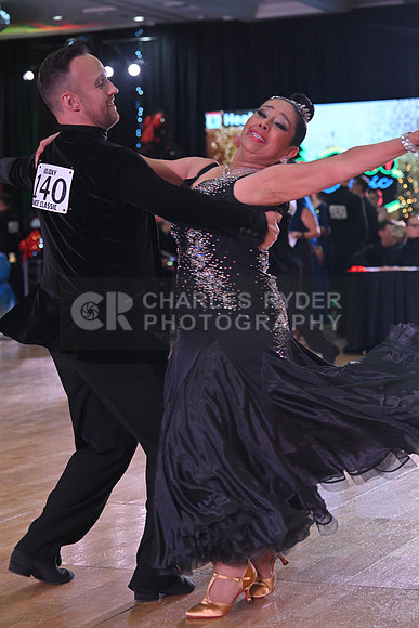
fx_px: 1500
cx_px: 210
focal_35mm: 86
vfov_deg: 23.6
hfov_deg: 15.9
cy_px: 314
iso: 2500
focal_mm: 86
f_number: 5
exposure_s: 1/400
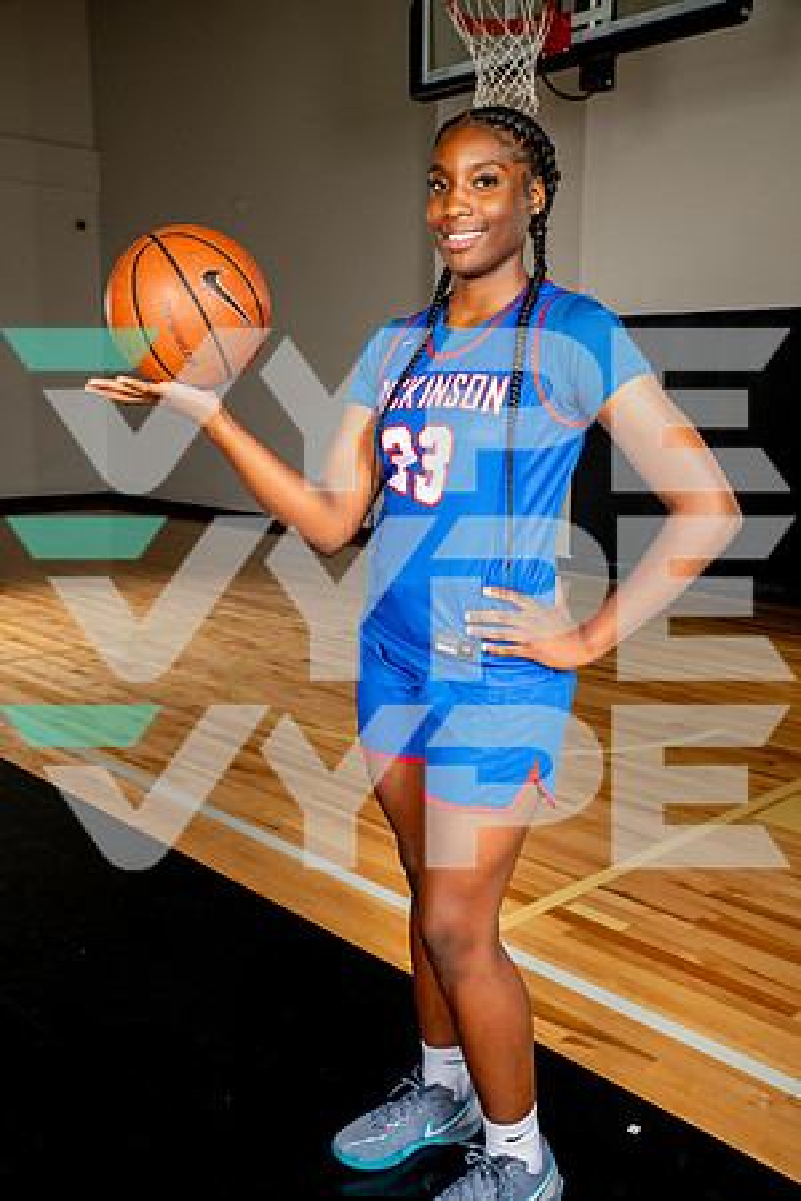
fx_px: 1168
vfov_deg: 54.4
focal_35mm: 35
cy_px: 600
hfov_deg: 37.9
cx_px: 400
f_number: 8
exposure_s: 1/400
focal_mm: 35
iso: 250
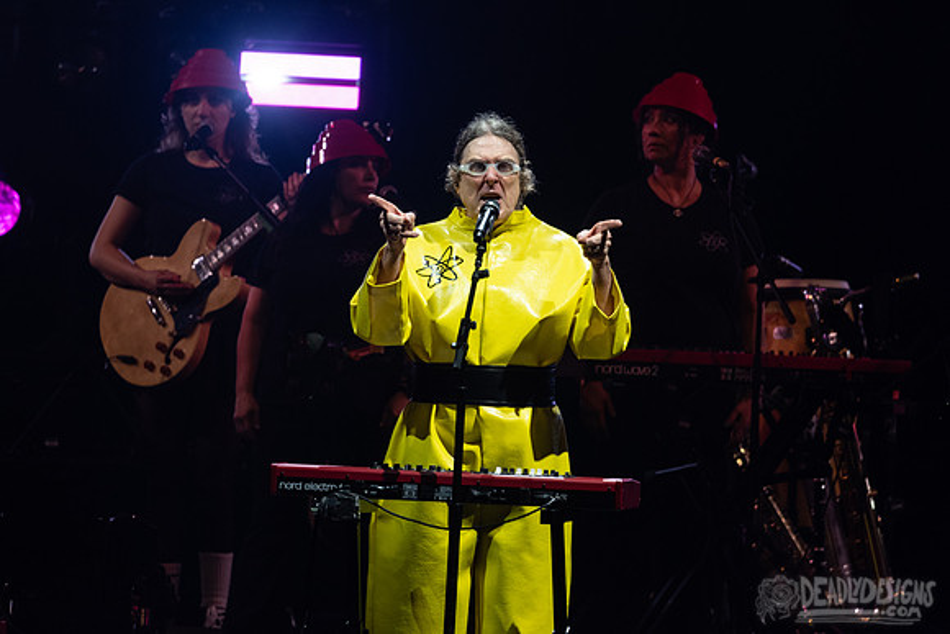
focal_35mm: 656
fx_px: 17326
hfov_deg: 3.1
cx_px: 508
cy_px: 293
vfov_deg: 2.1
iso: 1000
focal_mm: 600
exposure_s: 1/500
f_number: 6.3
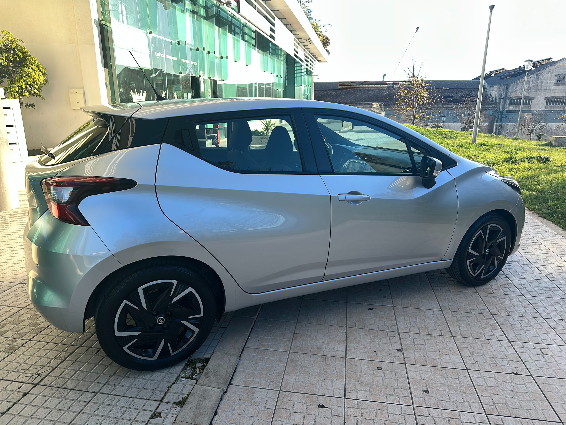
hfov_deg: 71.6
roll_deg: +0.6
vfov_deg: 56.8
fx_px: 392
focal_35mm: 24
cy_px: 212
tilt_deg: -13.5
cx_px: 283
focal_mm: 6.86
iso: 57
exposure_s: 1/954
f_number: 1.78
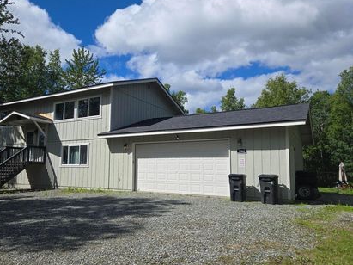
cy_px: 142
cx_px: 139
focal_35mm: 28
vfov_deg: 49.7
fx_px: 285
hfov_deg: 62.8
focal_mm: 5.4
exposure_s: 1/2679
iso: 25
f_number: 1.8
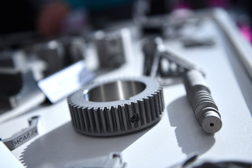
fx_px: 322
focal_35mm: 46
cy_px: 85
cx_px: 125
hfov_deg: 42.7
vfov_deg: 29.2
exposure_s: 1/2000
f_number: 2.8
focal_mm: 45
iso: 250
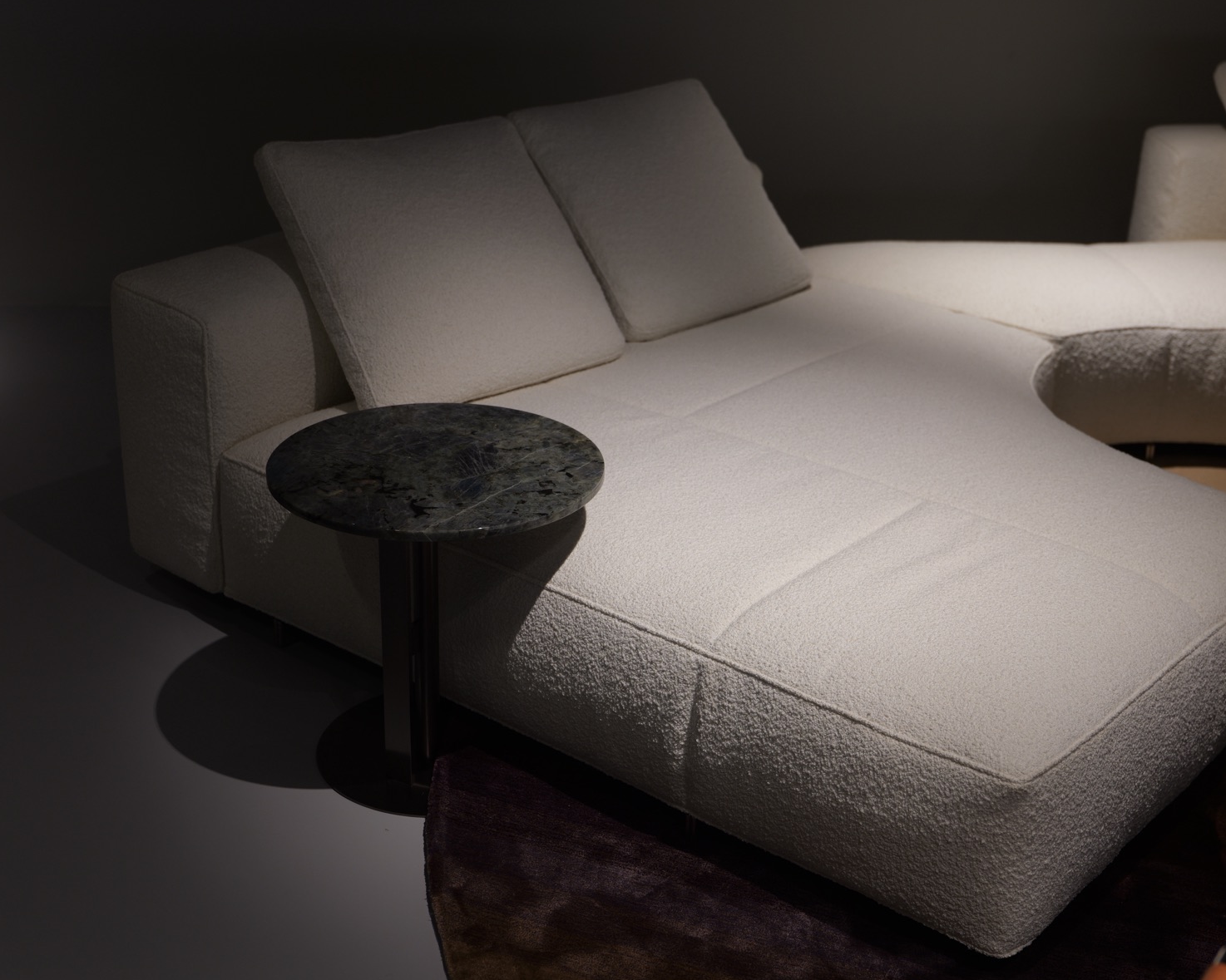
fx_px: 1705
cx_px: 662
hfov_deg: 39.5
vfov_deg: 32.1
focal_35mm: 47
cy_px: 496
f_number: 2.8
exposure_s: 1/50
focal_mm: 41
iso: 125
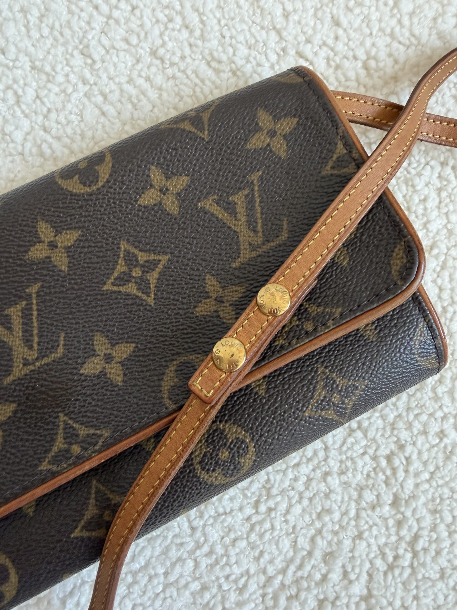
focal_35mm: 24
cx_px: 228
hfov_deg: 56.8
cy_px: 305
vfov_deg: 71.6
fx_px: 422
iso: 320
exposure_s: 1/90
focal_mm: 2.22
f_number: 2.2
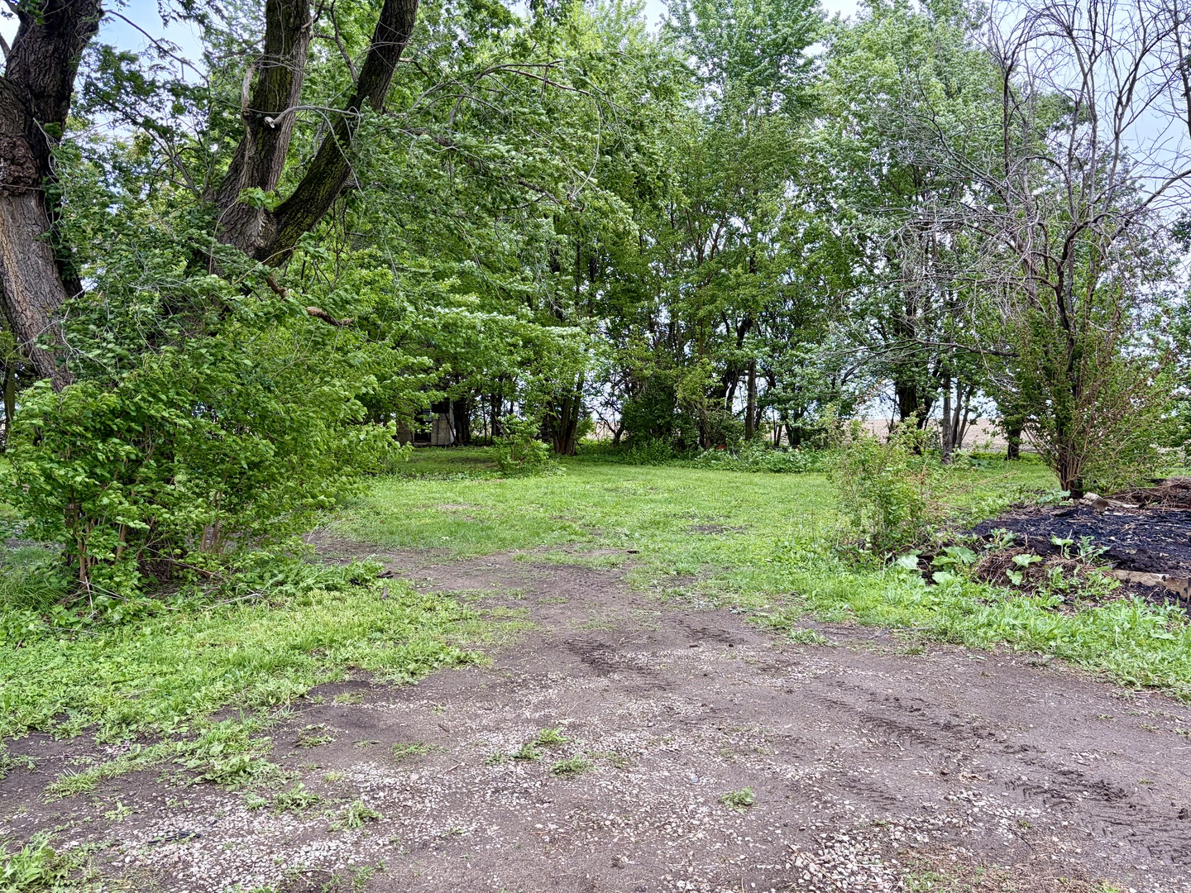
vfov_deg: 53.1
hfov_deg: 67.3
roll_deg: +0.5
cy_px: 446
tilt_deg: +1.0
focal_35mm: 26
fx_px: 895
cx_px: 596
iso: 50
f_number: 1.6
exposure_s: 1/293
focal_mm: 5.96
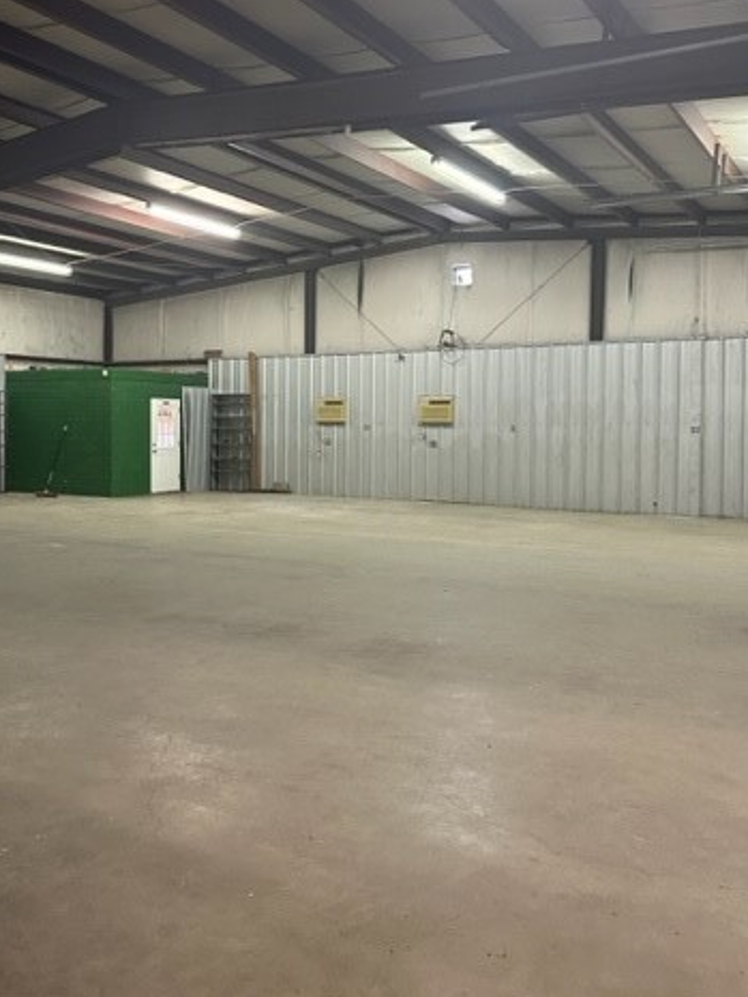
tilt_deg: -2.5
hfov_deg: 42.7
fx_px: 950
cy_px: 440
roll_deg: -0.1
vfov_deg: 55.2
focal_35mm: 33
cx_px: 289
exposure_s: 1/60
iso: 400
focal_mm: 6.86
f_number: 1.78
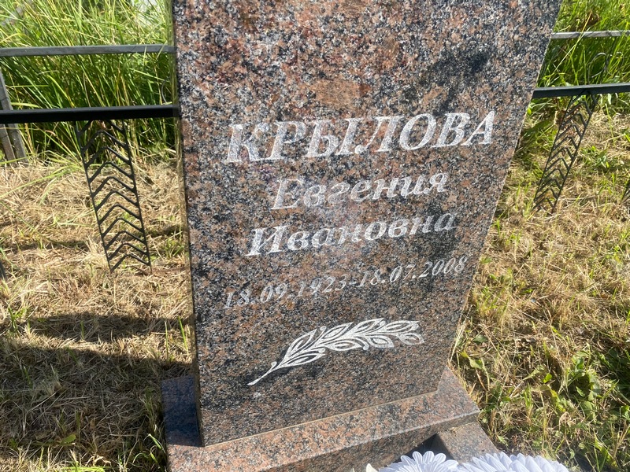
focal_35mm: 26
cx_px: 315
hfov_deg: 67.3
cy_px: 236
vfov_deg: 53.1
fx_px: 473
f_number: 1.8
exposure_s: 1/1272
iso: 32
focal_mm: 4.25
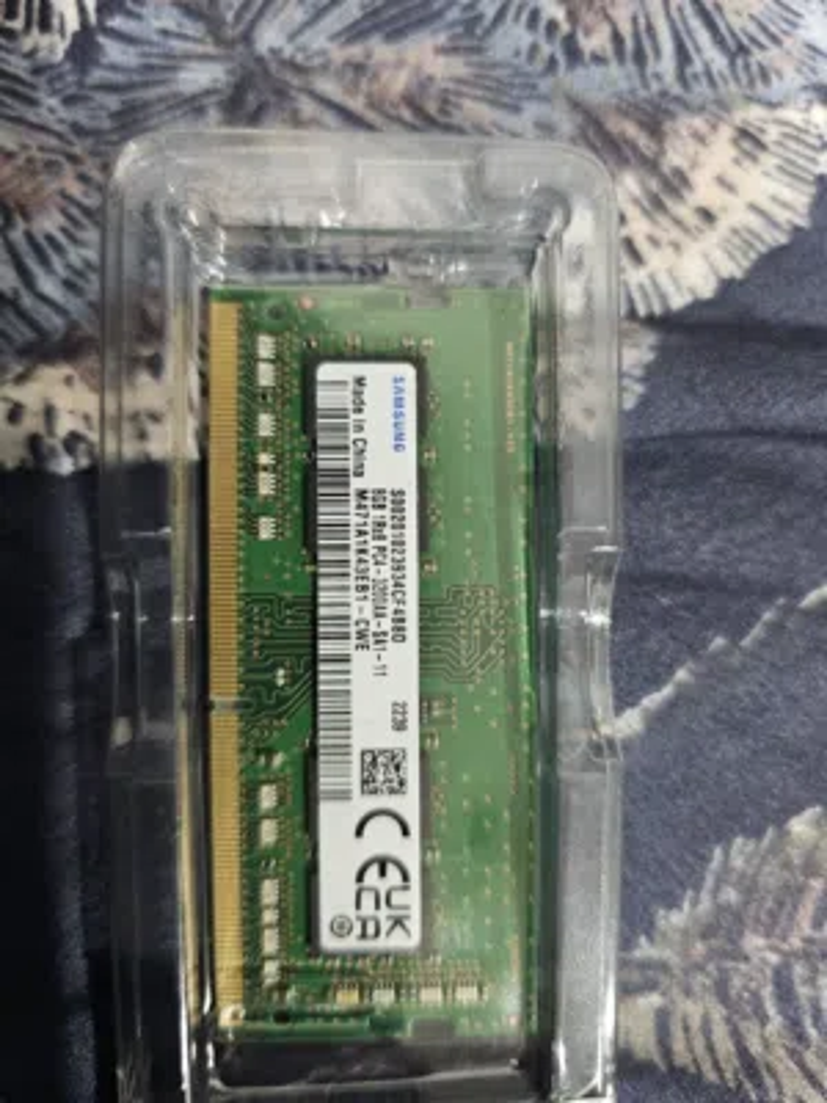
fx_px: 733
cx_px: 414
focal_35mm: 23
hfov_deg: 58.9
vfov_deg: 73.9
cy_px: 552
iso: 640
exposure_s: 1/34.6
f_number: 1.7
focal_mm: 6.3
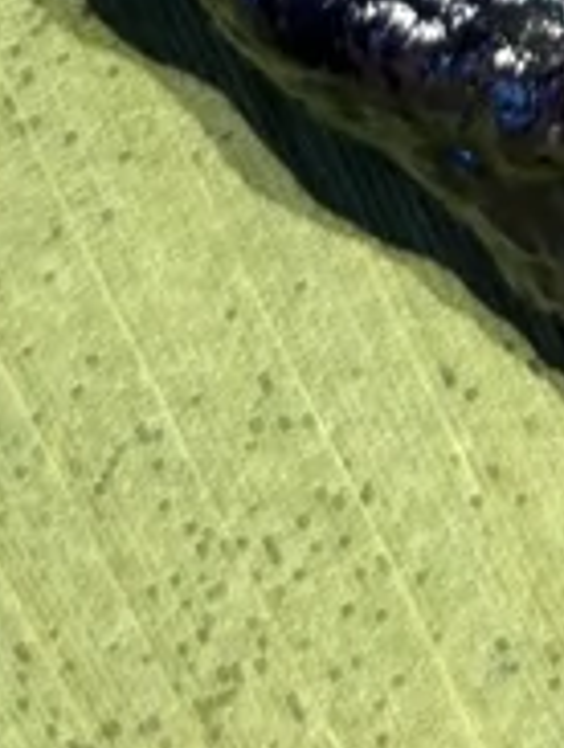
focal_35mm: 377
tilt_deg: -55.4
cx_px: 1099
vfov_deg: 5.0
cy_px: -1500
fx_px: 8162
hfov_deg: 3.9
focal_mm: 6.76
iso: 50
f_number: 1.78
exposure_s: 1/100
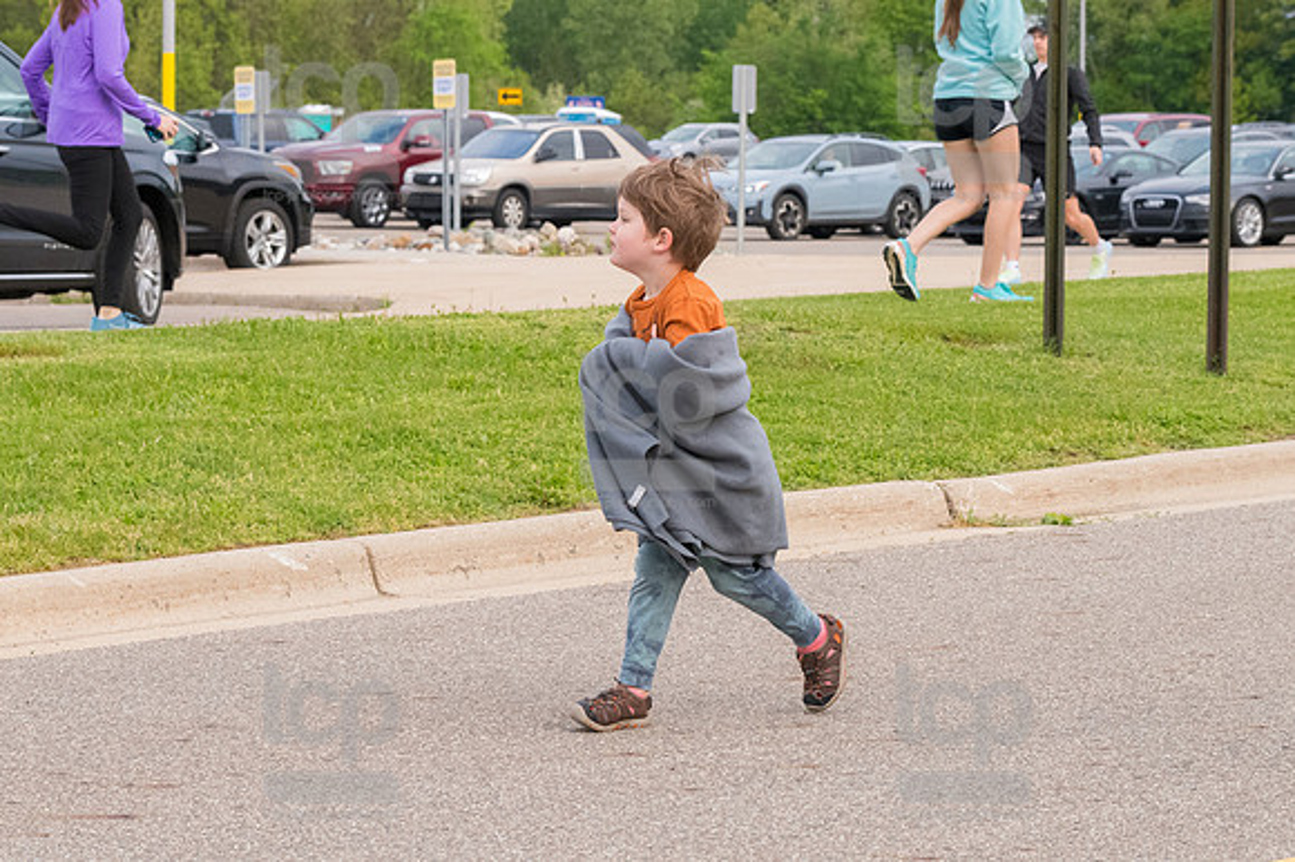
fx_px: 4422
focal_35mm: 123
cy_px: 431
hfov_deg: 16.7
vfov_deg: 11.1
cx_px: 648
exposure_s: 1/1250
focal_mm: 82
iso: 3200
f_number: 7.1
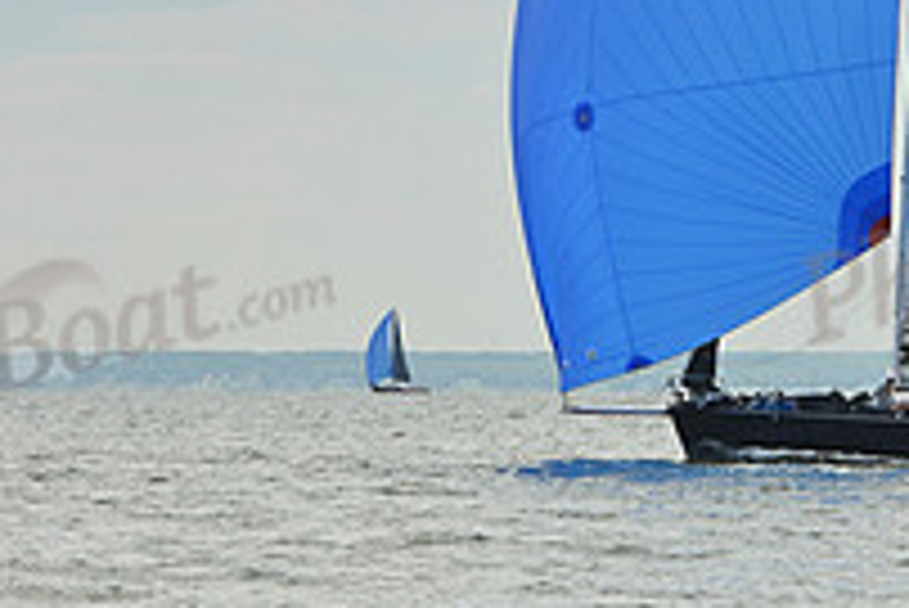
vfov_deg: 3.7
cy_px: 56
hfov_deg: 5.5
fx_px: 9450
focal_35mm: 374
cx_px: 572
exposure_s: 1/1250
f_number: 11
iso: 320
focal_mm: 130
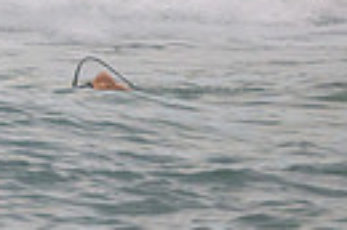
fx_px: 26260
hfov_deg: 0.8
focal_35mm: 2731
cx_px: -350
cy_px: -164
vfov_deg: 0.5
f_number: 11
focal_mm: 610
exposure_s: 1/1250
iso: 2800
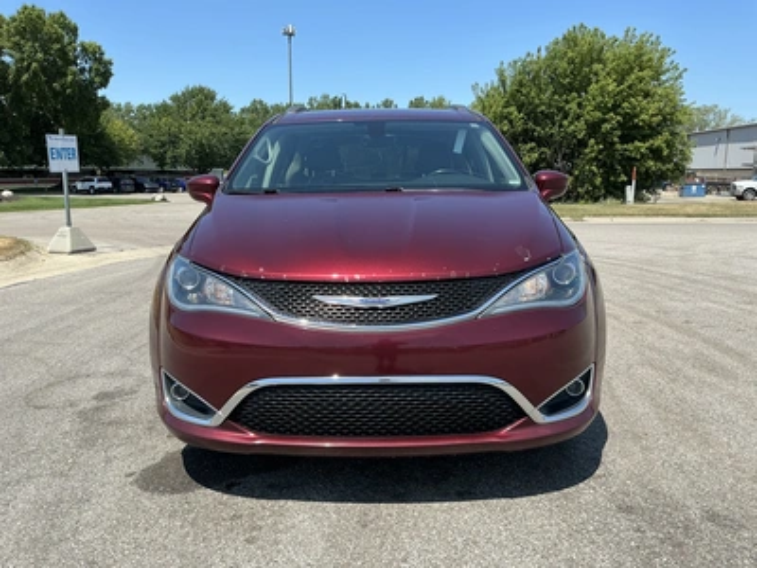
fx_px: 612
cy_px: 284
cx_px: 378
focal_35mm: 28
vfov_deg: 49.7
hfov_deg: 63.4
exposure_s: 1/1144
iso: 25
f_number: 1.8
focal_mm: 3
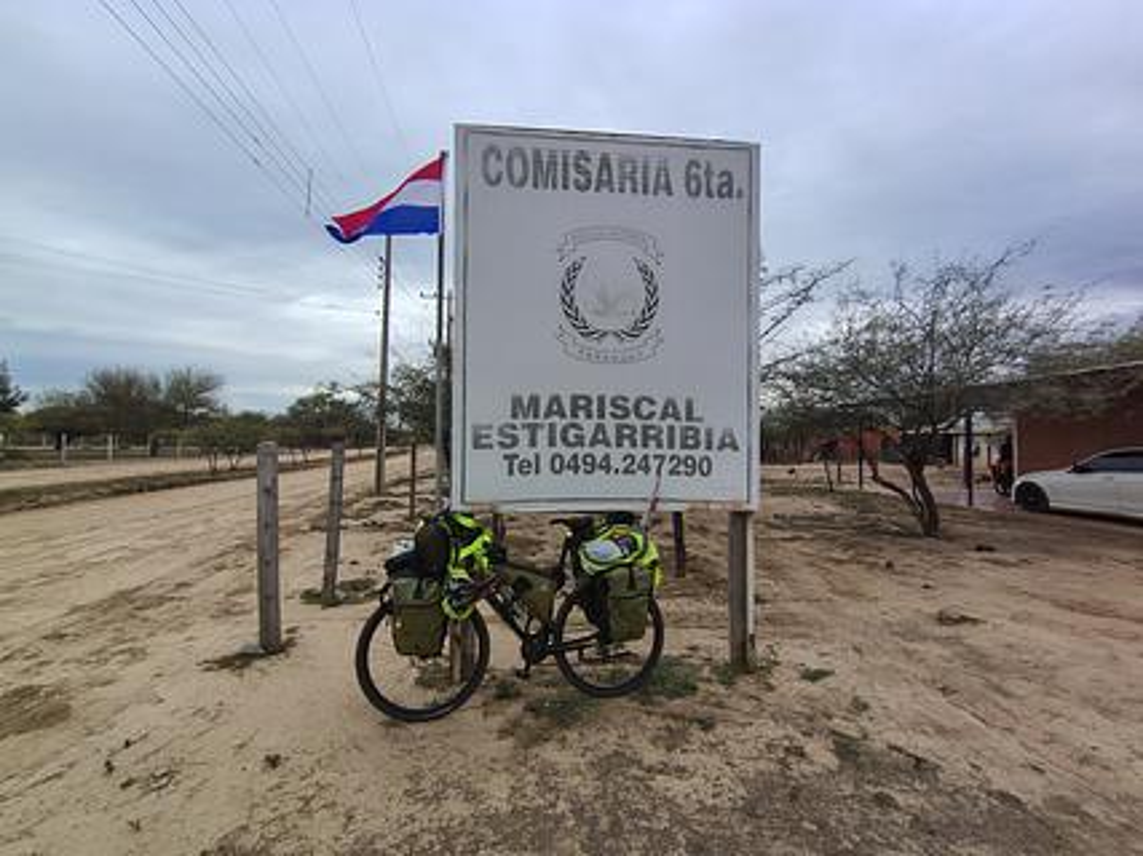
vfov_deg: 78.1
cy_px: 428
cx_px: 572
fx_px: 528
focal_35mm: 16
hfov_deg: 94.5
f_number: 2.2
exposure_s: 1/427
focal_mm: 1.66
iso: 100
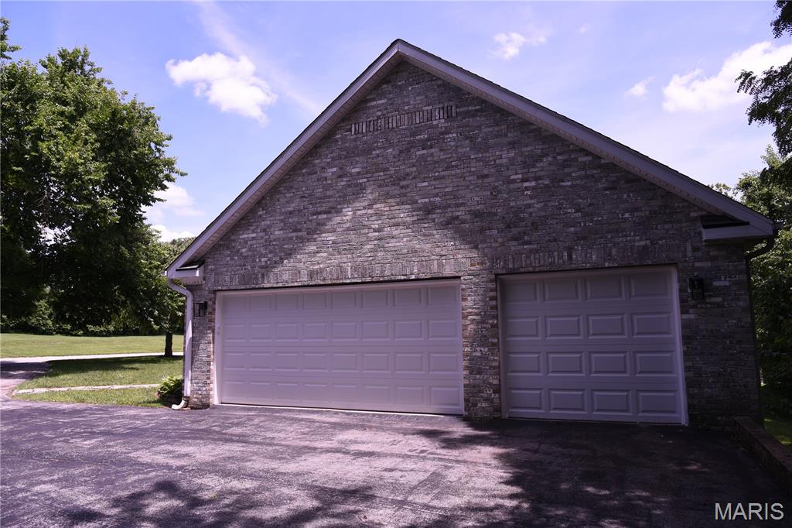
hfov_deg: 73.8
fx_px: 528
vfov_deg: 53.1
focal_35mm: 24
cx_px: 396
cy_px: 264
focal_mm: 24
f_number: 7.1
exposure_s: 1/200
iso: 125
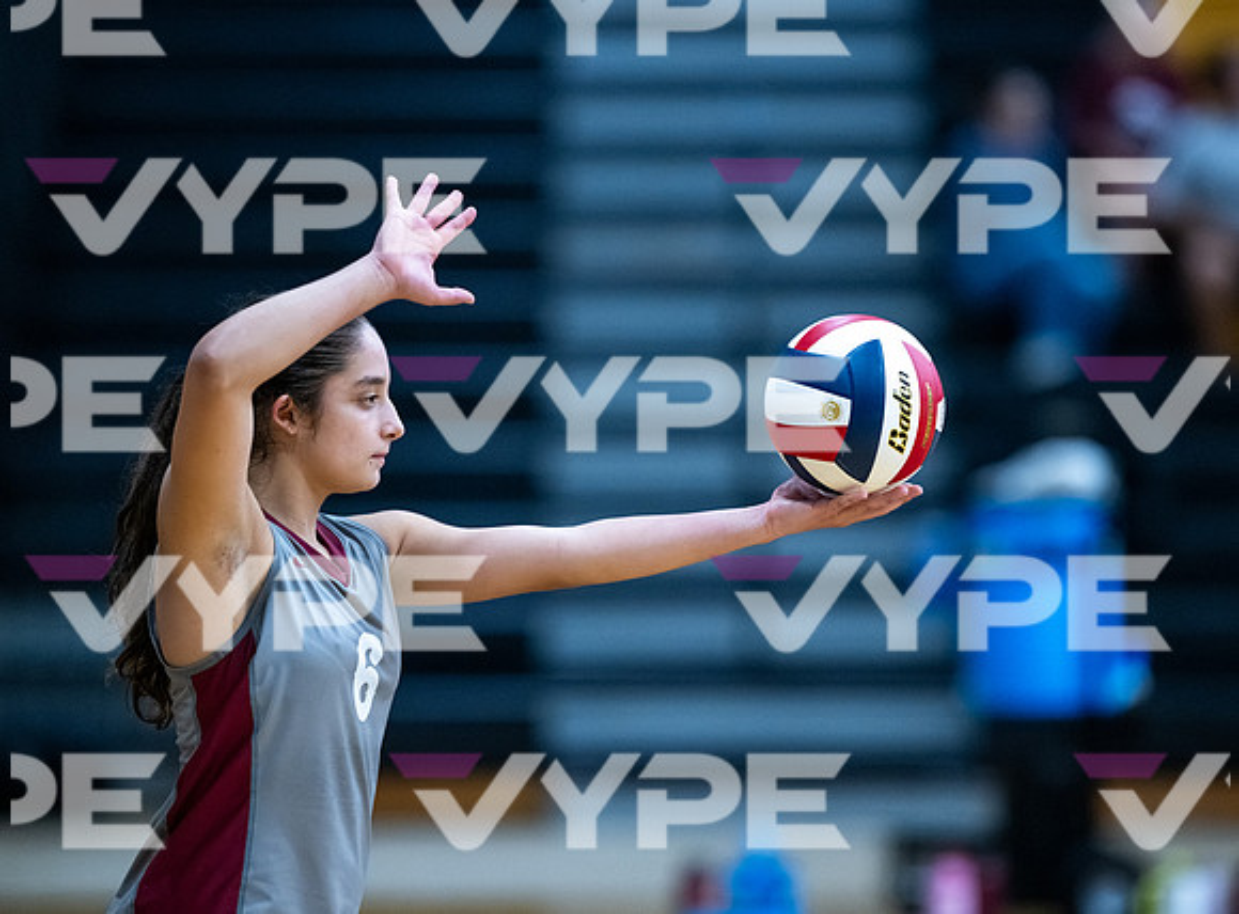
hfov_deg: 9.2
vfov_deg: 6.8
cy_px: 458
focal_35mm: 217
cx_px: 668
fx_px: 7736
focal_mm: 200
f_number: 2
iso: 3200
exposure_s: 1/1600
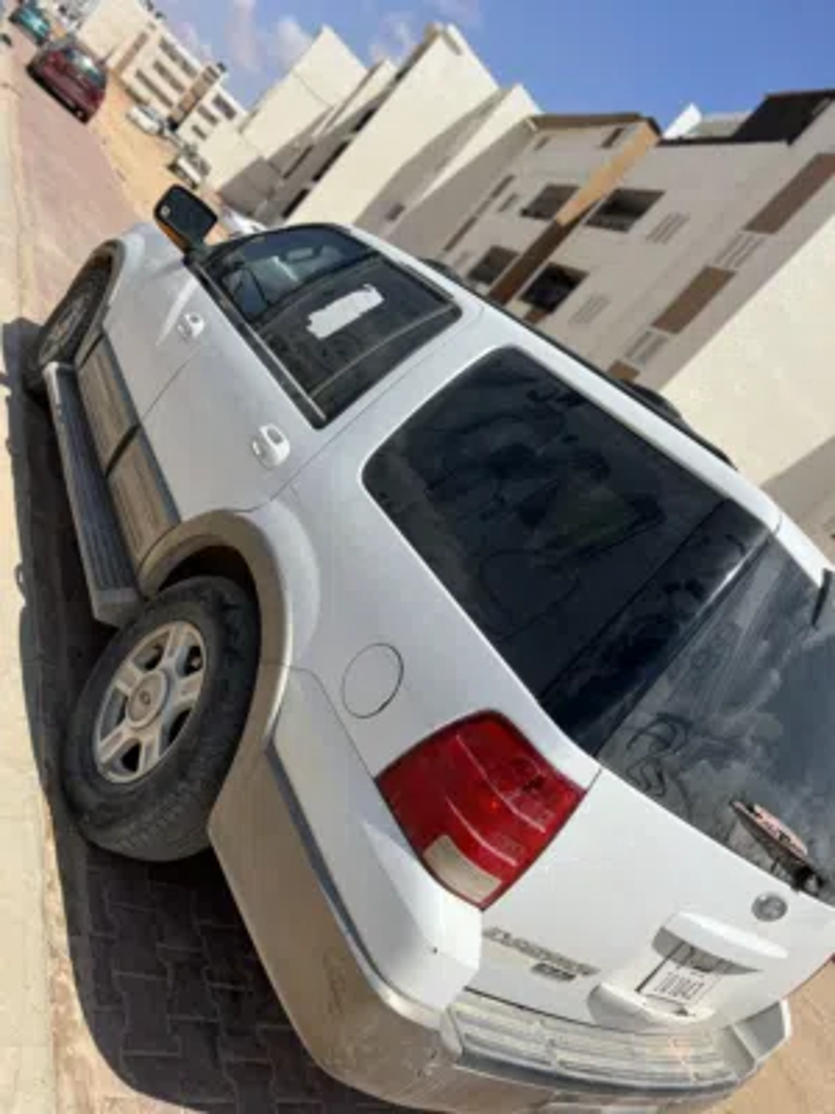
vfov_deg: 67.3
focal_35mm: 26
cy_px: 557
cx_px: 418
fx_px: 836
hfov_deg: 53.1
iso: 50
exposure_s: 1/6211
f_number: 1.5
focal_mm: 5.7
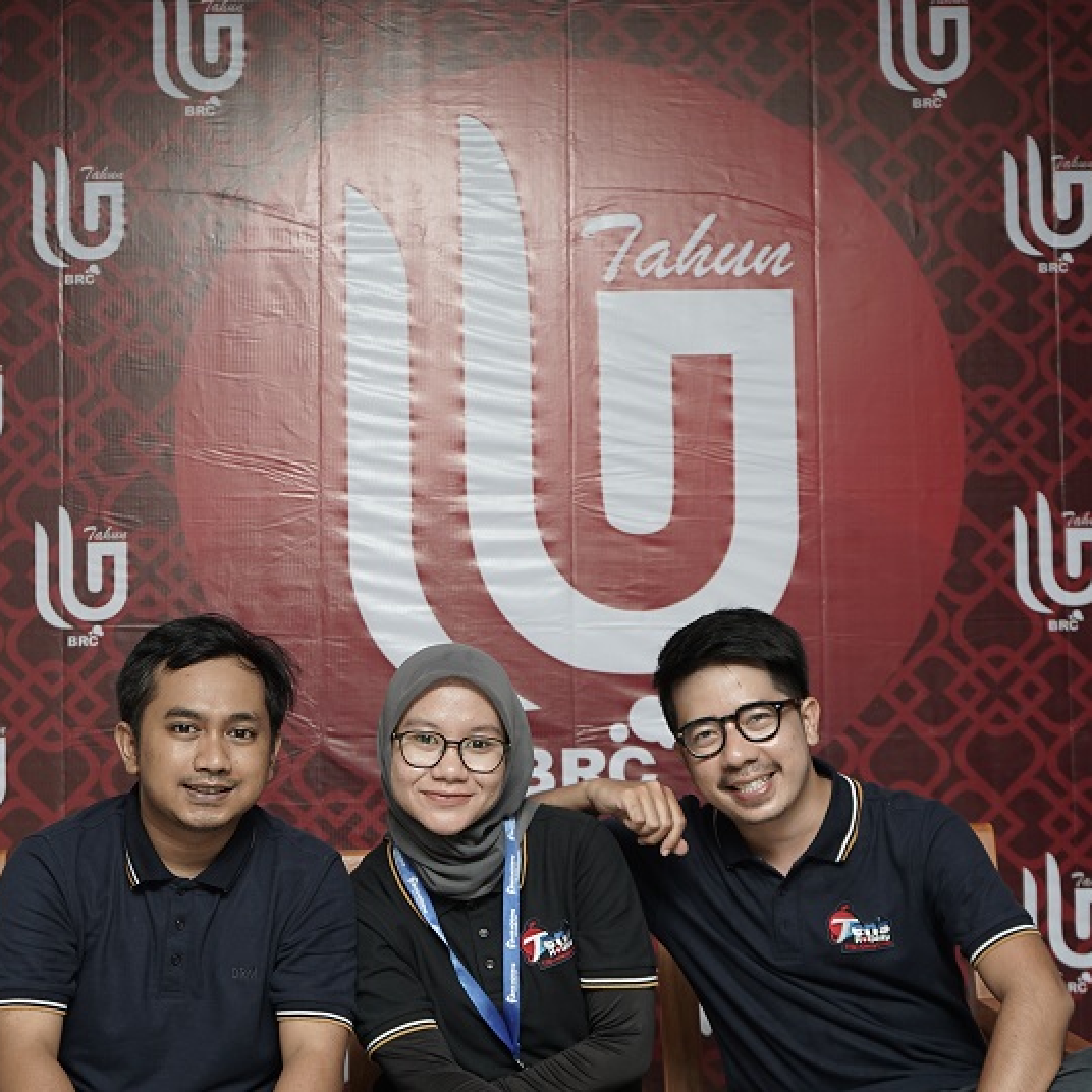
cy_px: 597
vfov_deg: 26.5
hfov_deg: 26.5
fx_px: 2320
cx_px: 454
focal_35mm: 65
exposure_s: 1/160
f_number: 4.5
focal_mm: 41
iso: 200
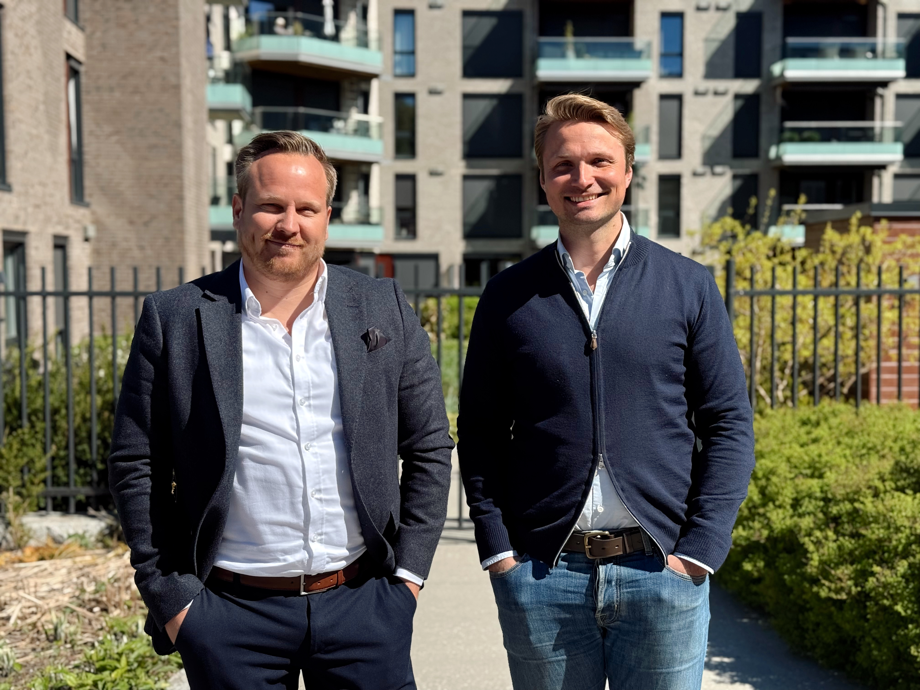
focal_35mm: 48
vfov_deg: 30.3
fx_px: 1276
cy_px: 345
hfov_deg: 39.7
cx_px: 460
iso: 100
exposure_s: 1/3096
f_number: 1.78
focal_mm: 6.76
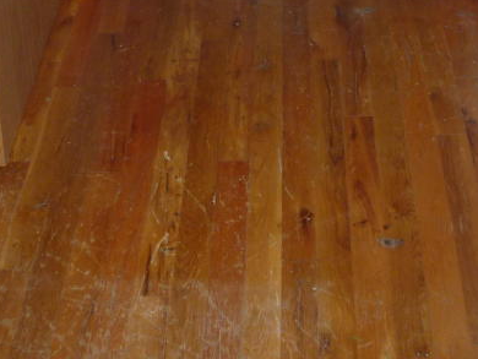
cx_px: 287
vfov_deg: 16.8
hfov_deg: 23.2
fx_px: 1161
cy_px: -72
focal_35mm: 84
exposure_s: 1/30
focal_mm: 5.2
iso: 160
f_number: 3.3
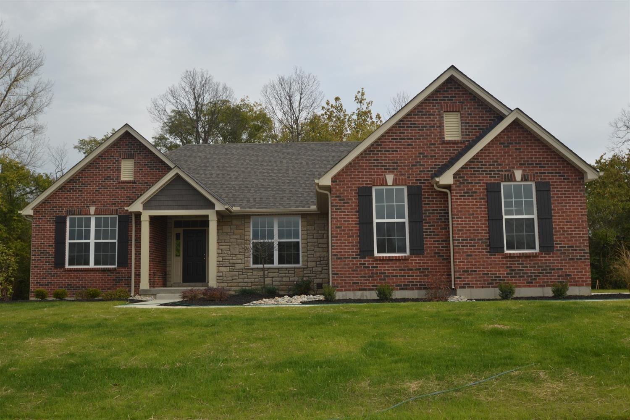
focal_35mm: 36
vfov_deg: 36.9
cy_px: 210
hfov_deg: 53.1
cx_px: 315
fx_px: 630
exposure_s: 1/200
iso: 100
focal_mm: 24
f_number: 8
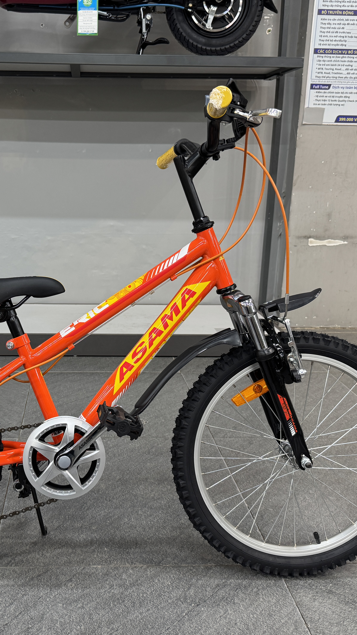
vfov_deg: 56.6
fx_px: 589
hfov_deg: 33.1
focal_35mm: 35
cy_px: 318
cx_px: 92
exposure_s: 1/102
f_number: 1.78
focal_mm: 6.76
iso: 200
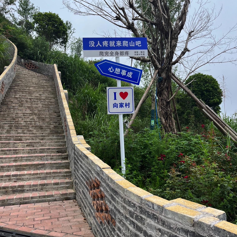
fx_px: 240
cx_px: 120
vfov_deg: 52.5
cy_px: 121
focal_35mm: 31
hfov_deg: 52.5
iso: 50
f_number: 1.6
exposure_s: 1/1355
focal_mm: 5.1
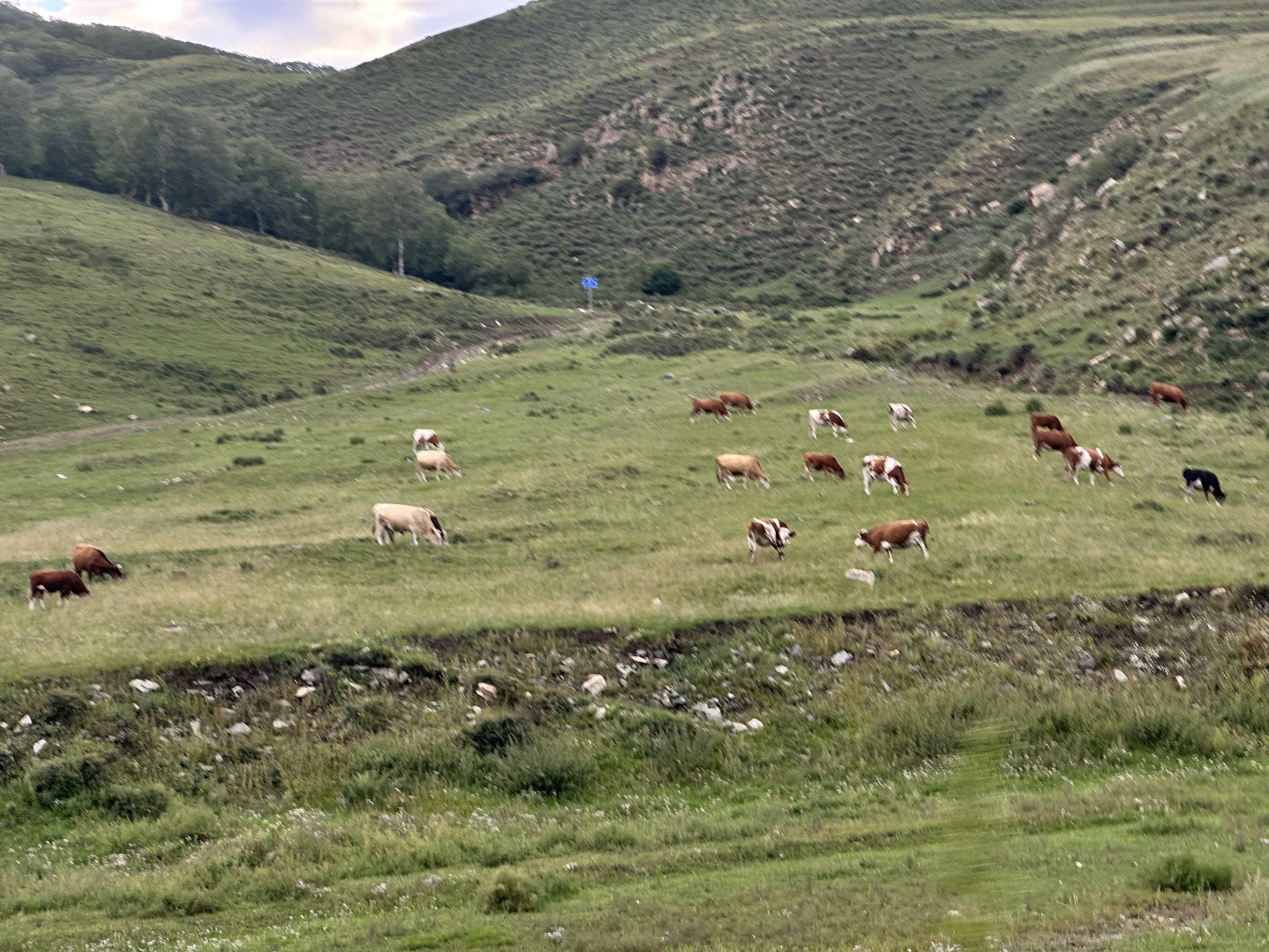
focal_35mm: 77
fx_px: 2823
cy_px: 476
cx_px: 634
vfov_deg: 19.1
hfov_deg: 25.3
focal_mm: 9
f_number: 2.8
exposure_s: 1/111
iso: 32
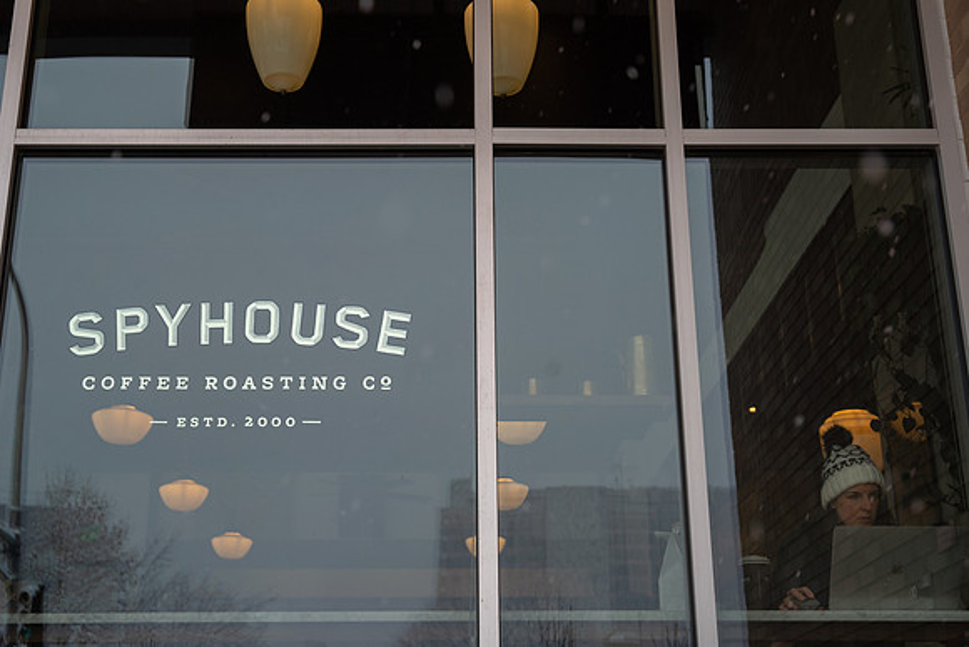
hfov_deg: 41.7
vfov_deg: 28.5
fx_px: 1272
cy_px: 323
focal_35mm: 47
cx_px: 471
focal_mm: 45.7
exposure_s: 1/200
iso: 250
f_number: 5.6
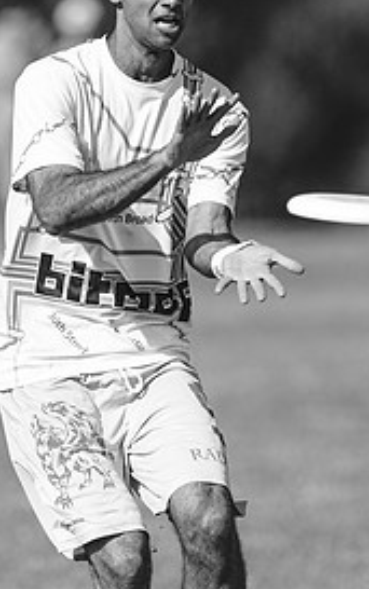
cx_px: 201
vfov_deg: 4.2
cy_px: 403
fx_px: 8097
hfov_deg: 2.6
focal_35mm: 504
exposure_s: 1/6400
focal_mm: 300
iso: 200
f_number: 2.8
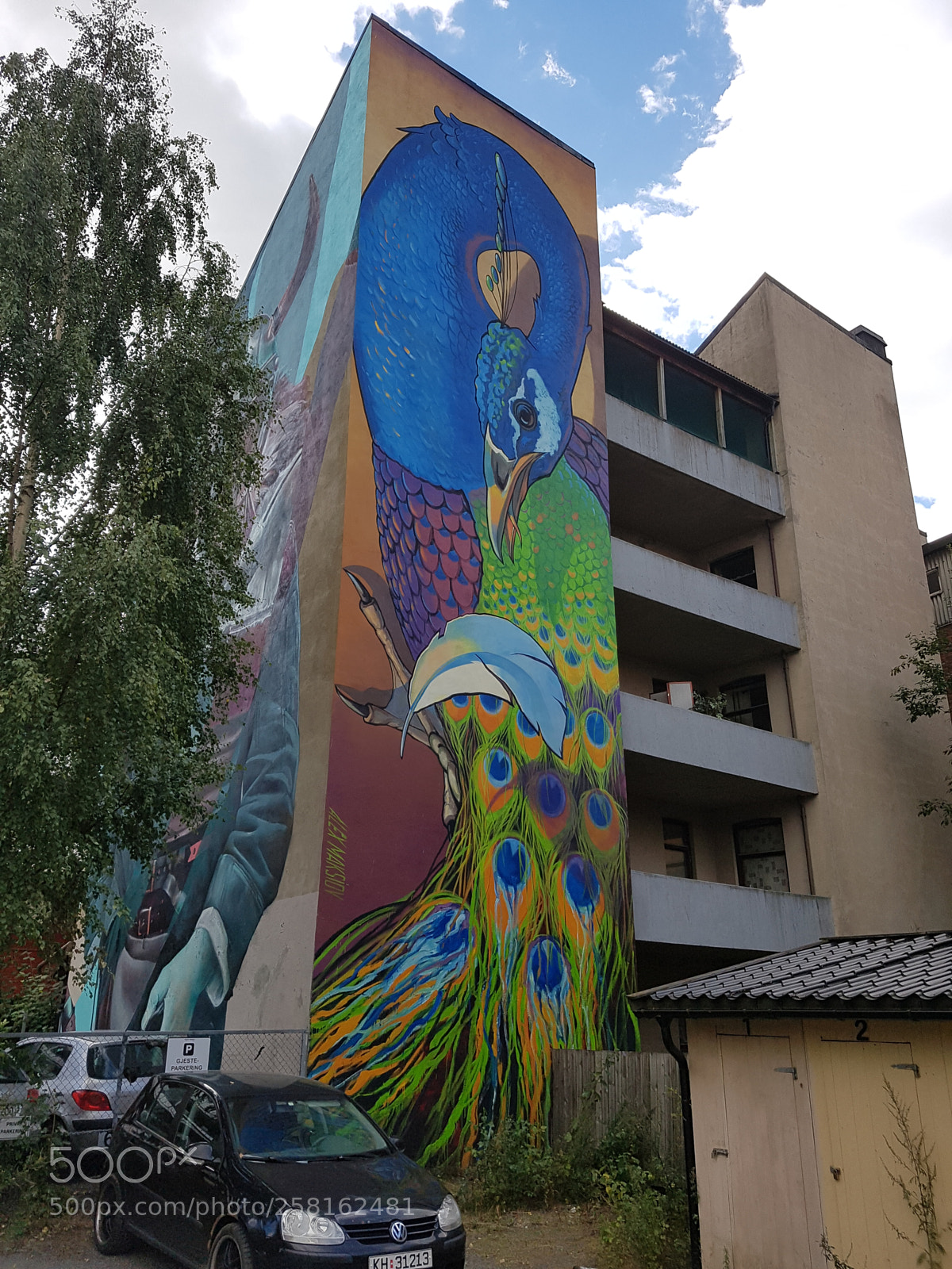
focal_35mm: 26
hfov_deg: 53.1
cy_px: 634
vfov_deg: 67.3
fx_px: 953
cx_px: 476
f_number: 1.7
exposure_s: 1/1664
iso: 50
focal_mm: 4.2
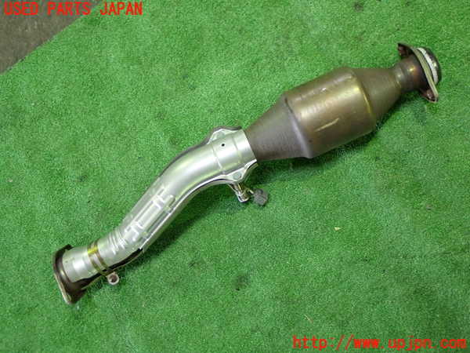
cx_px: 235
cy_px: 176
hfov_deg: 42.9
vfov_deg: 32.9
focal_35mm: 44
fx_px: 597
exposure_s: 1/40
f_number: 2.9
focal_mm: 7.84
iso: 800
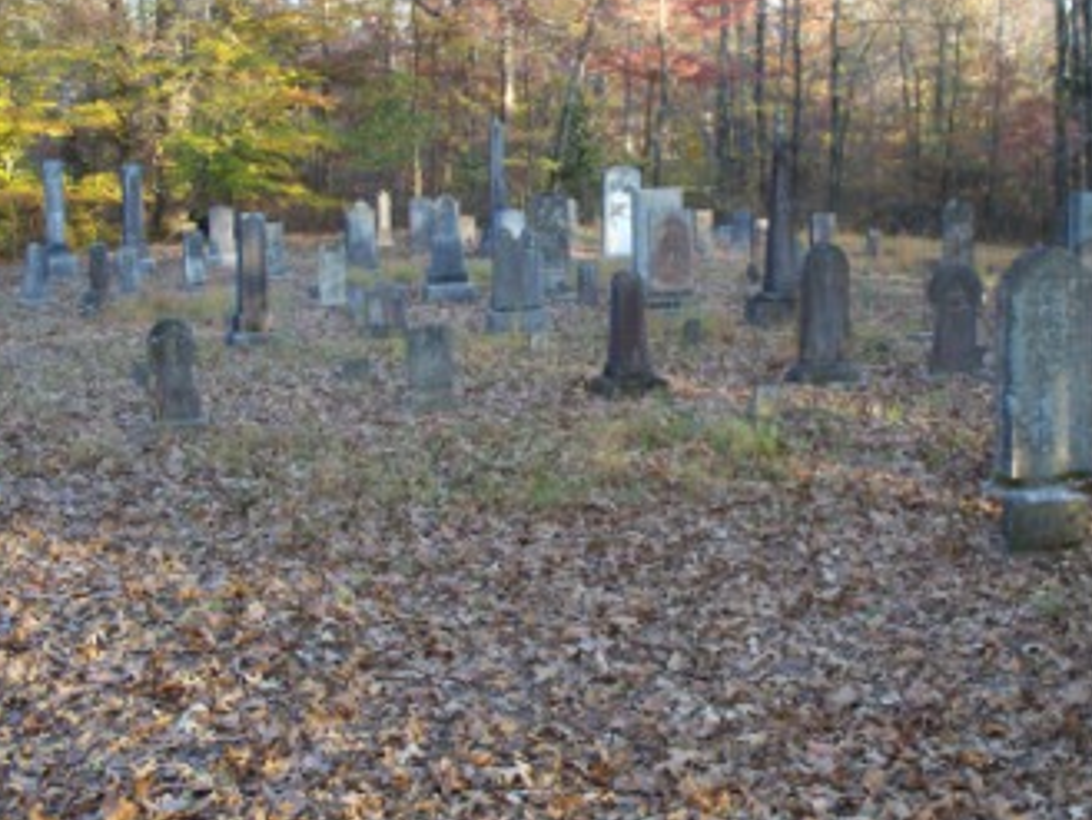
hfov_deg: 38.8
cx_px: 641
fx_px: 1546
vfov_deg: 29.5
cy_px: 292
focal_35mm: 49
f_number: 2.8
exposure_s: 1/60
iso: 100
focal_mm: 7.54
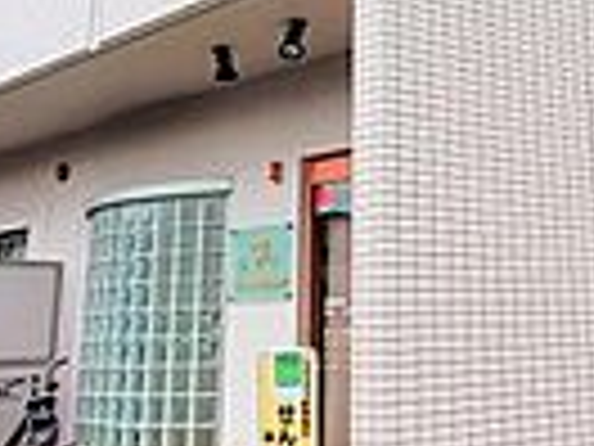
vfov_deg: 21.9
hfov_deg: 30.2
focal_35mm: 63
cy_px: -54
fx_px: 1081
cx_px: 454
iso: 50
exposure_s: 1/1248
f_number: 2.2
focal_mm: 1.8
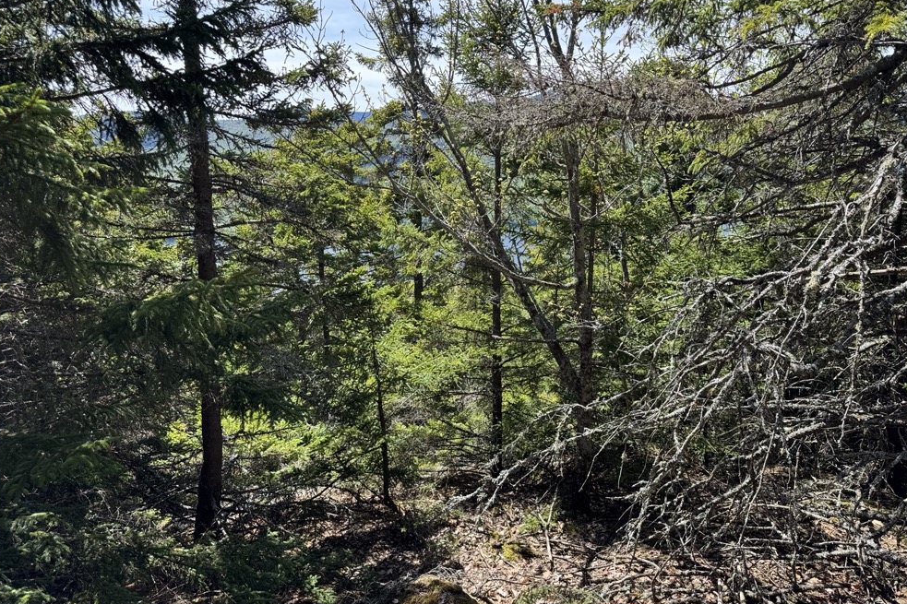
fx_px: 655
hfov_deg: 69.4
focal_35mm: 26
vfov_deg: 49.5
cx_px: 459
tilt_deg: -10.0
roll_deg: +0.5
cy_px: 271
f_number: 1.78
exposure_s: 1/1193
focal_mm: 6.76
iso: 80
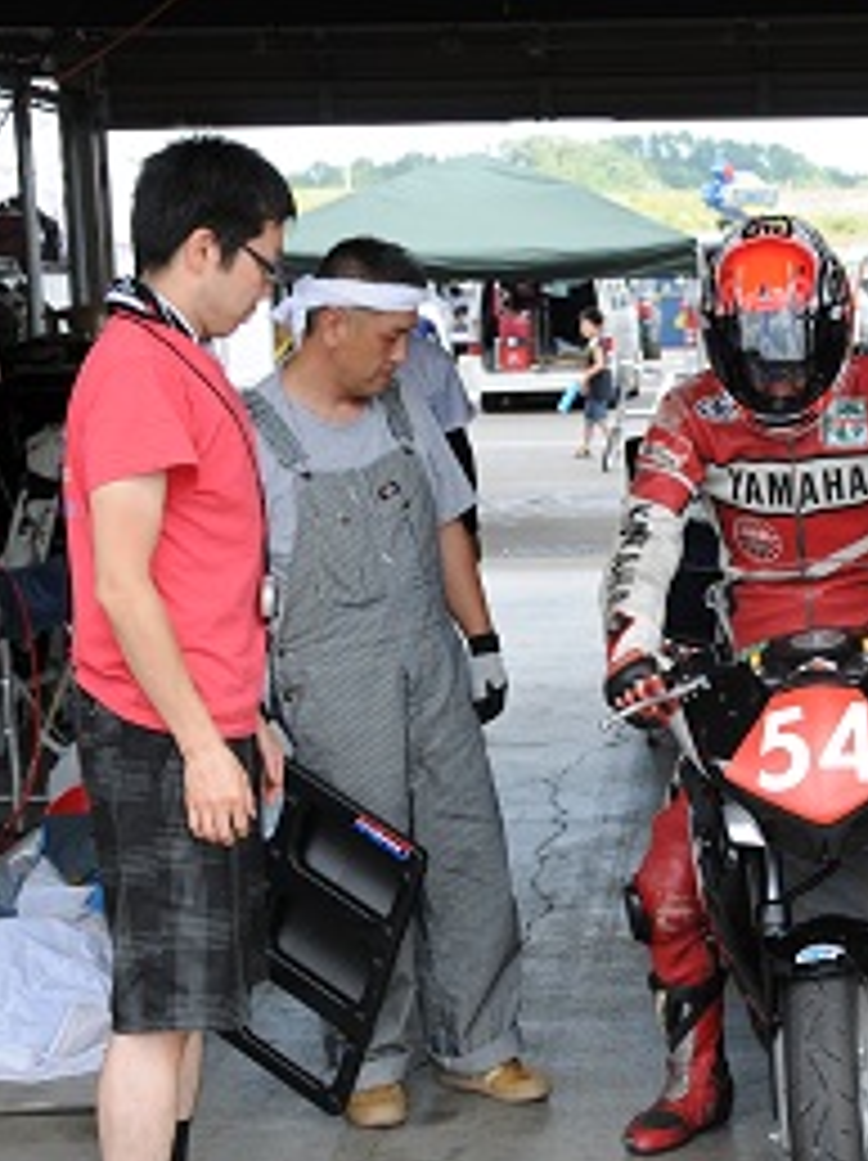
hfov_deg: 18.4
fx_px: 2646
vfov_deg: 24.7
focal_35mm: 79
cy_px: 709
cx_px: 733
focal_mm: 28
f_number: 6.3
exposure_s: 1/160
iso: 200
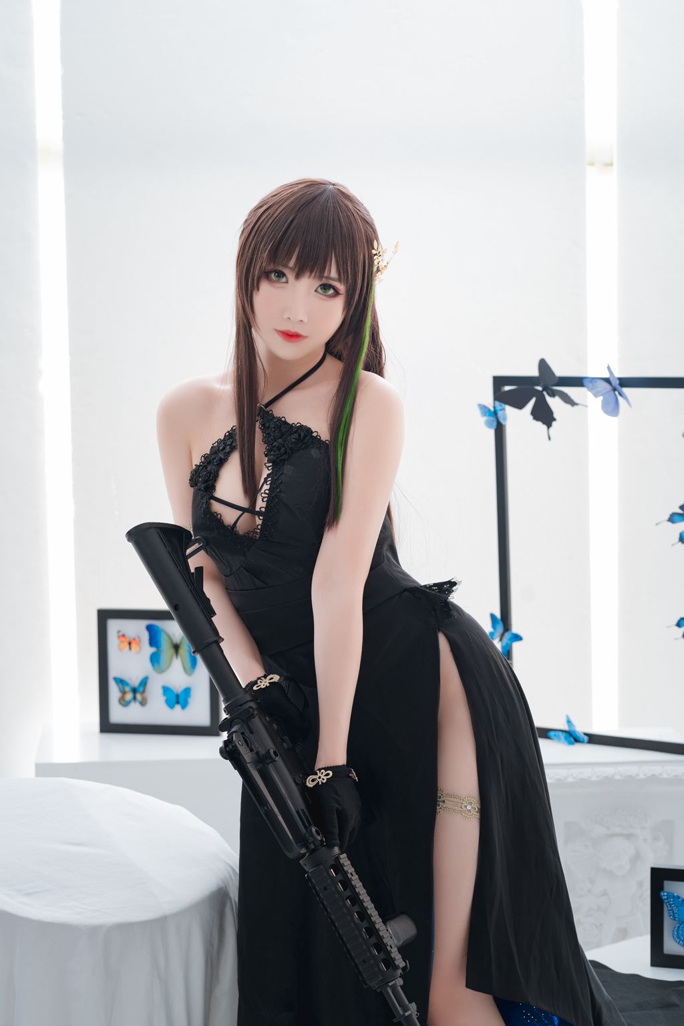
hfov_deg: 16.1
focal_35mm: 85
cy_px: 513
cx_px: 342
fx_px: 2422
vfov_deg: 23.9
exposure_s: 1/100
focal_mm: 85
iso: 125
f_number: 5.6
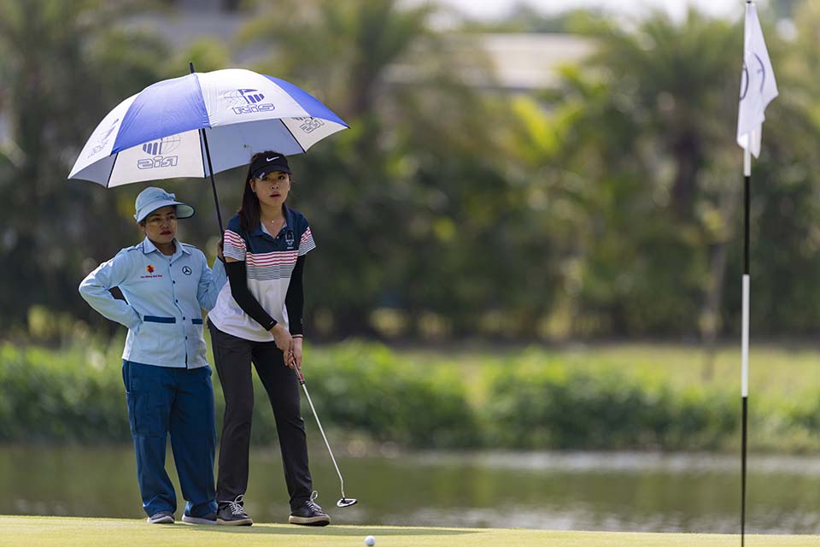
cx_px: 410
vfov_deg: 3.4
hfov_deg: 5.2
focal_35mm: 400
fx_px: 9110
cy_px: 274
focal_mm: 400
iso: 180
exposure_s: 1/2500
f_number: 3.2
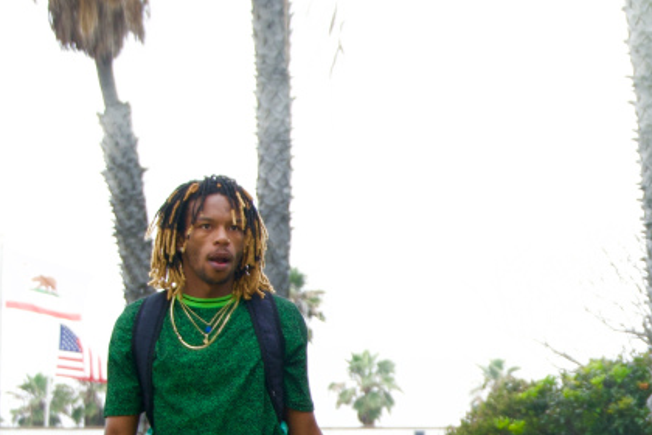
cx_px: 753
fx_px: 3869
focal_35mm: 214
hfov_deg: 9.5
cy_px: 545
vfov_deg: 6.4
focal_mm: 43
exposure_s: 1/160
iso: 125
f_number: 5
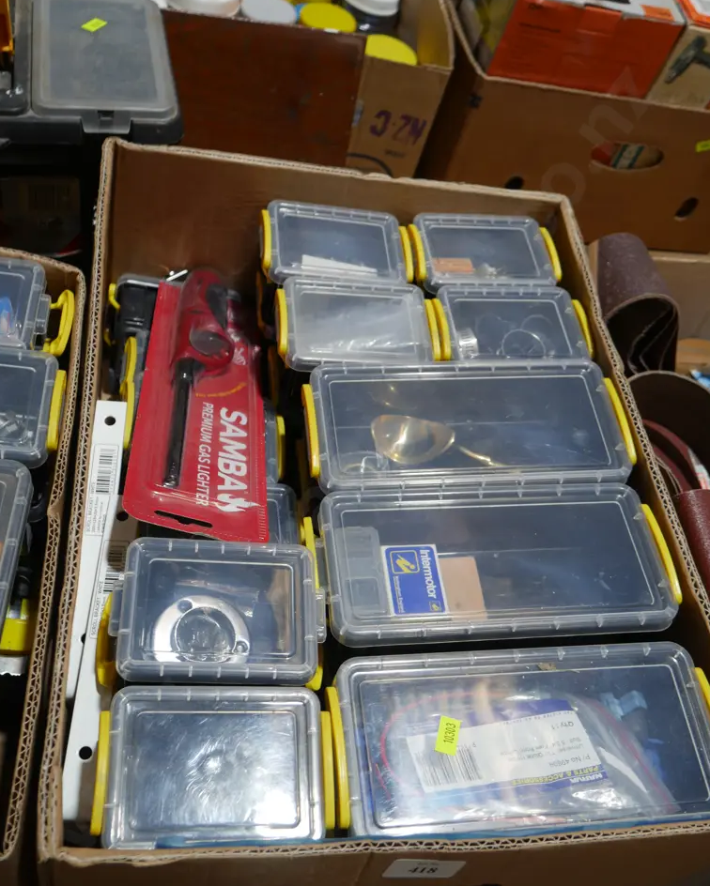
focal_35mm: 36
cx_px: 354
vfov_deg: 50.2
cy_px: 463
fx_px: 945
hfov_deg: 41.2
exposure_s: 1/80
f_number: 4
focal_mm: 17
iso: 200
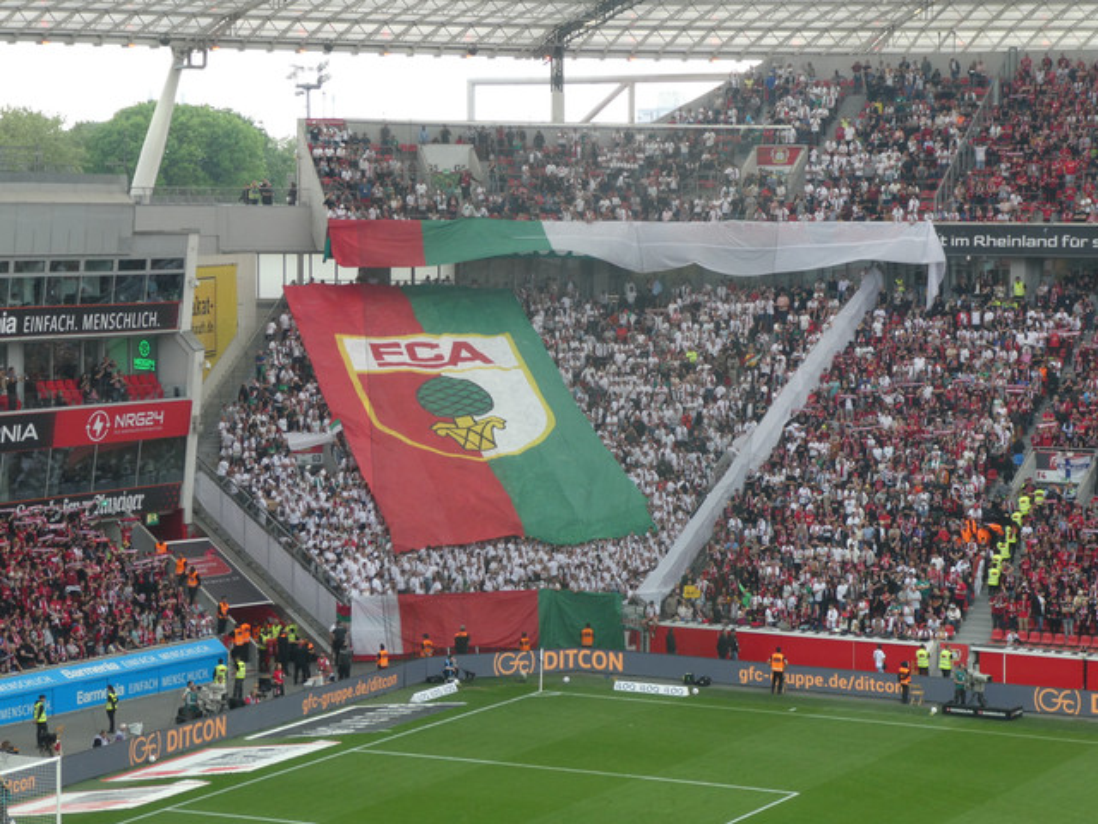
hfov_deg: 21.8
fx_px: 2855
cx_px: 549
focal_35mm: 90
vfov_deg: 16.4
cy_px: 412
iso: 160
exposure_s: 1/125
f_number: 4.9
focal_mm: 16.1
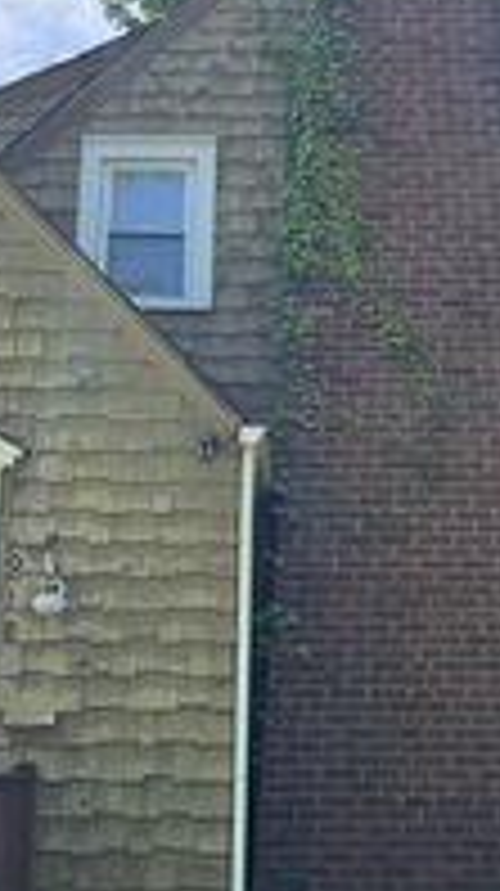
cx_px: 333
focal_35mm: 66
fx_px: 1560
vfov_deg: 31.8
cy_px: 344
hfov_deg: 18.2
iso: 100
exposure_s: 1/1437
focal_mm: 6.76
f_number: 1.78
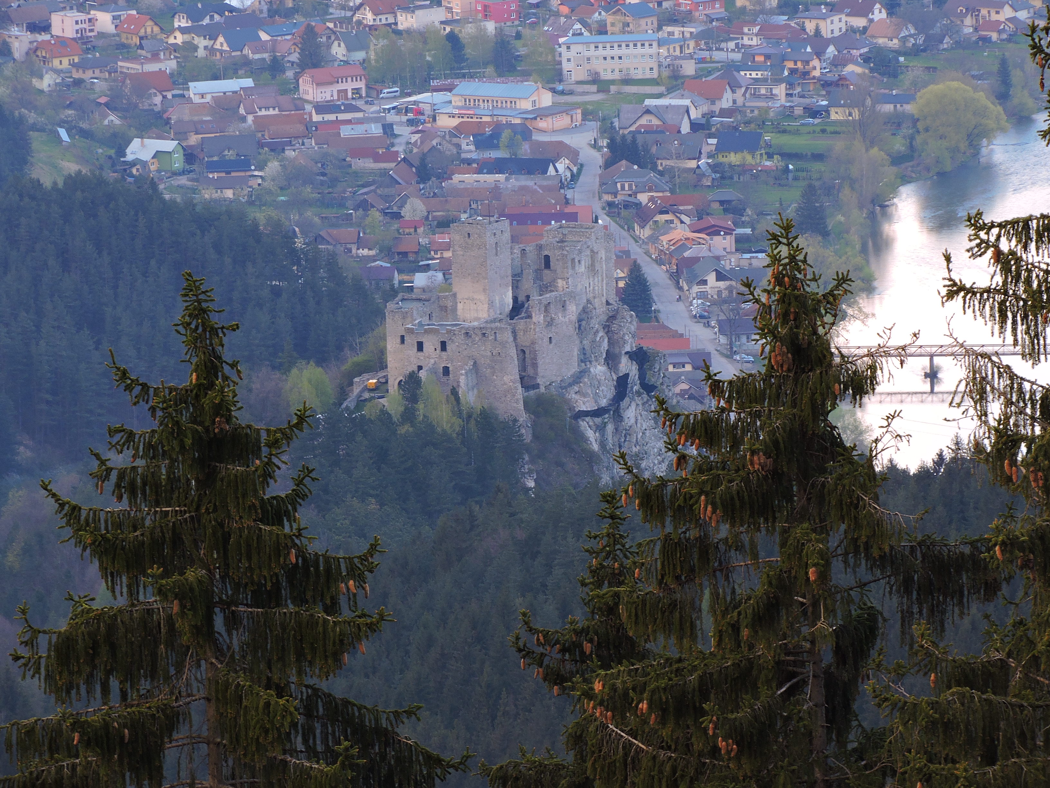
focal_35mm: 350
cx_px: 525
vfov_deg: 4.2
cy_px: 394
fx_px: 10616
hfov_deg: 5.7
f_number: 7.6
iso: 100
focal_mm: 62.4
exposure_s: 1/25
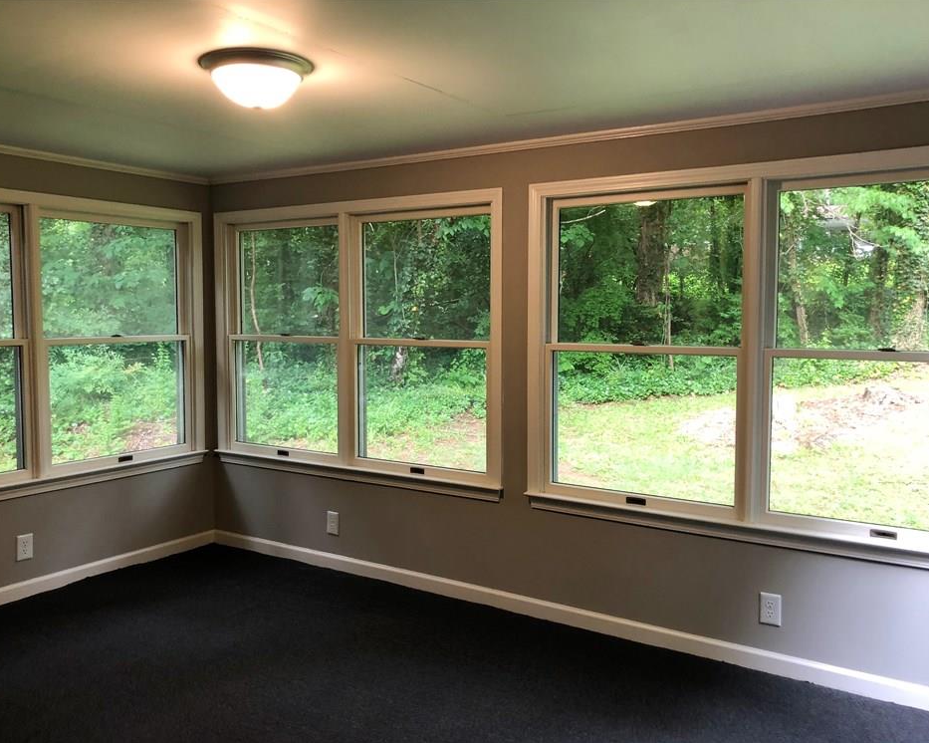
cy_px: 378
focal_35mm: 30
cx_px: 466
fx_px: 825
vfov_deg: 48.5
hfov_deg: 58.8
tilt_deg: -2.6
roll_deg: +0.7
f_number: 1.8
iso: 40
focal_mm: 4
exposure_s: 1/20
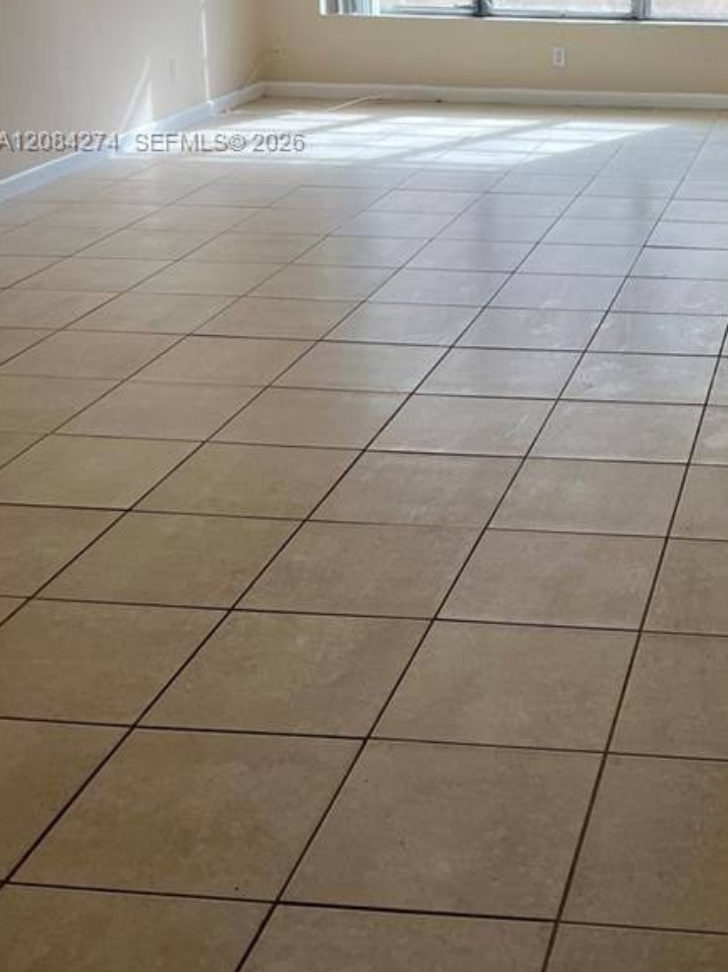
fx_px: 1515
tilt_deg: -13.9
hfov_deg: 25.5
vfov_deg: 34.1
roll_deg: +1.3
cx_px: 748
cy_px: 143
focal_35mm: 54
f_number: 1.6
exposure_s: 1/122
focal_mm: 5.1
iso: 40
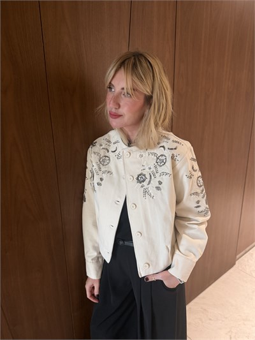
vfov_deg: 71.6
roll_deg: +1.0
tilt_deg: -16.1
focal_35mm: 24
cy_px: 170
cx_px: 128
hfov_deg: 56.8
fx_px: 236
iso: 320
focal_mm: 6.76
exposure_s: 1/50
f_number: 1.78
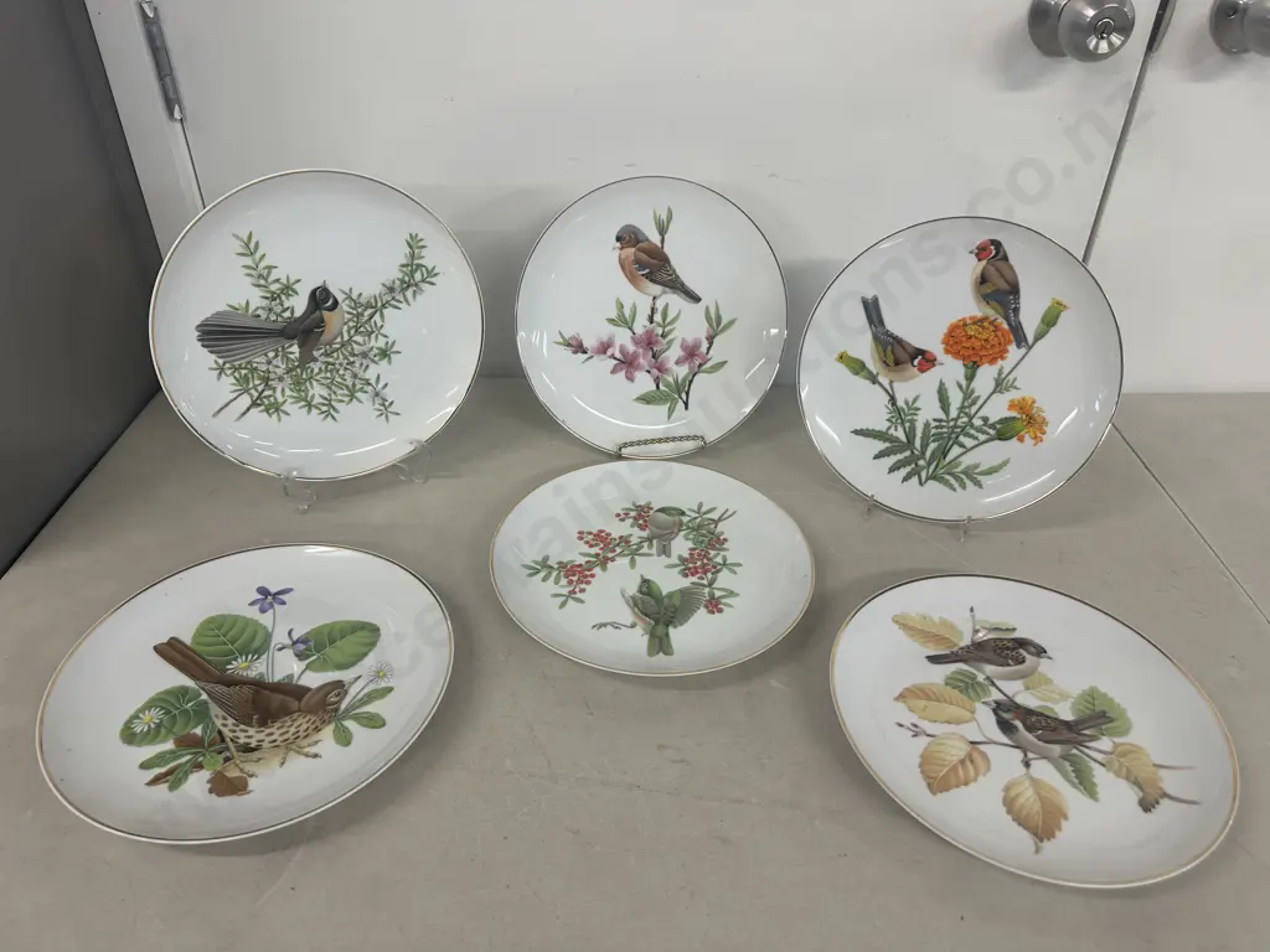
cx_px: 635
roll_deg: -0.9
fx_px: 881
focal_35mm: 24
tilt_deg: -35.0
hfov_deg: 71.6
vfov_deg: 56.8
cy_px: 476
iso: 125
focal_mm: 6.86
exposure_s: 1/100
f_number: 1.78
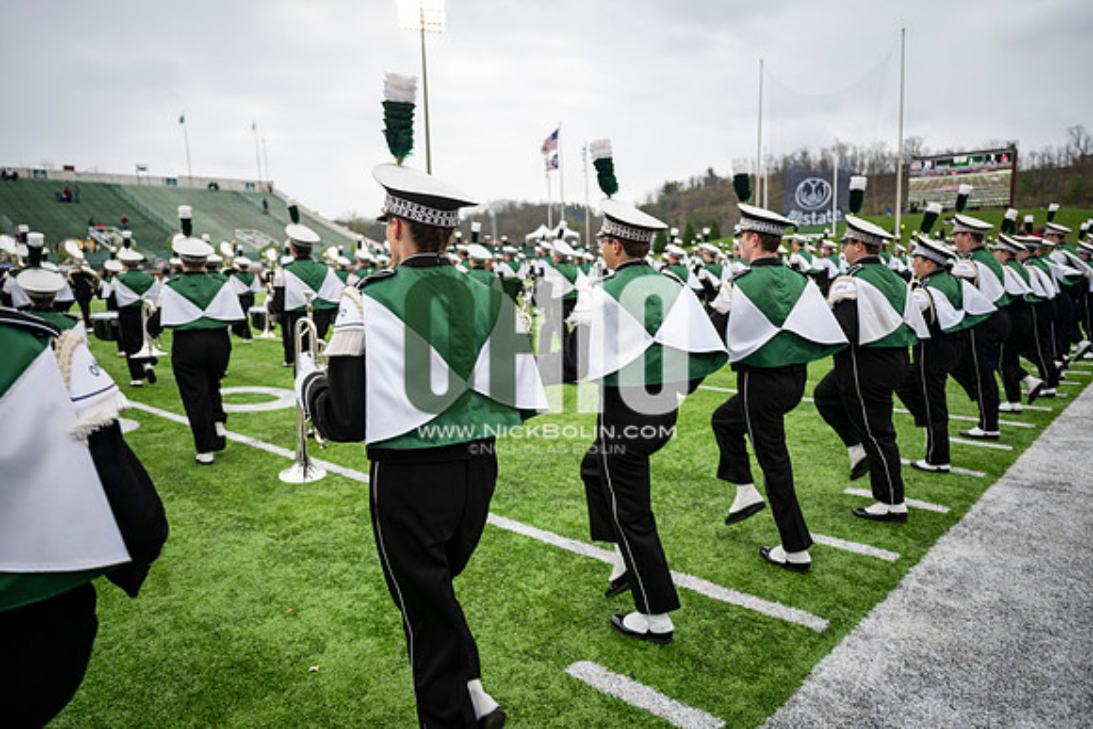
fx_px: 729
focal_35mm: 24
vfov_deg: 53.2
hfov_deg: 73.7
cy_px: 364
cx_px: 546
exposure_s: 1/500
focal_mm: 24
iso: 160
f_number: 2.8
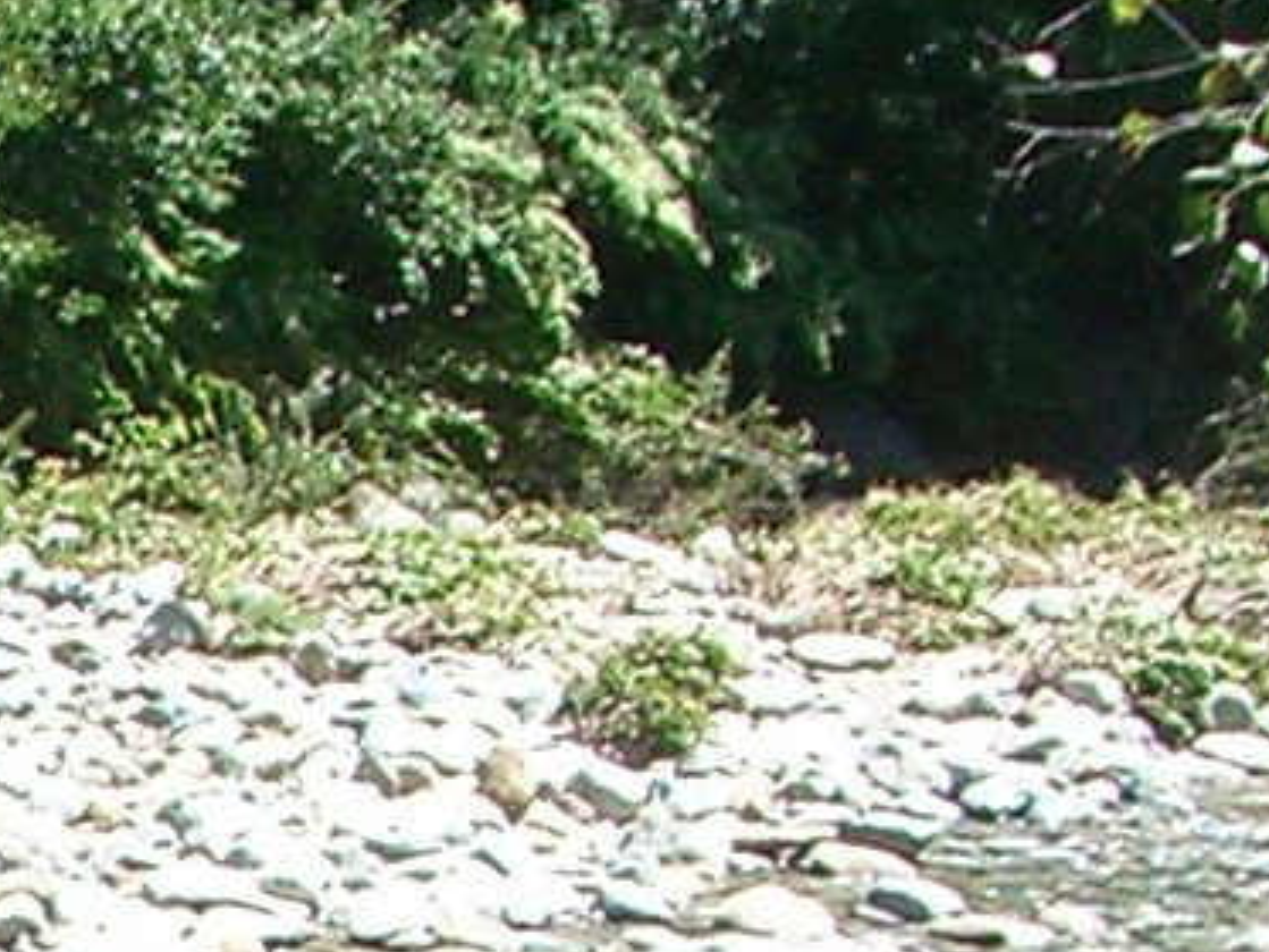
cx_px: -2116
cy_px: 2247
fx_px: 8801
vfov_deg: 6.0
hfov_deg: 7.5
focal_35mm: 240
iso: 80
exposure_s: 1/200
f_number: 4.3
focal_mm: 5.8
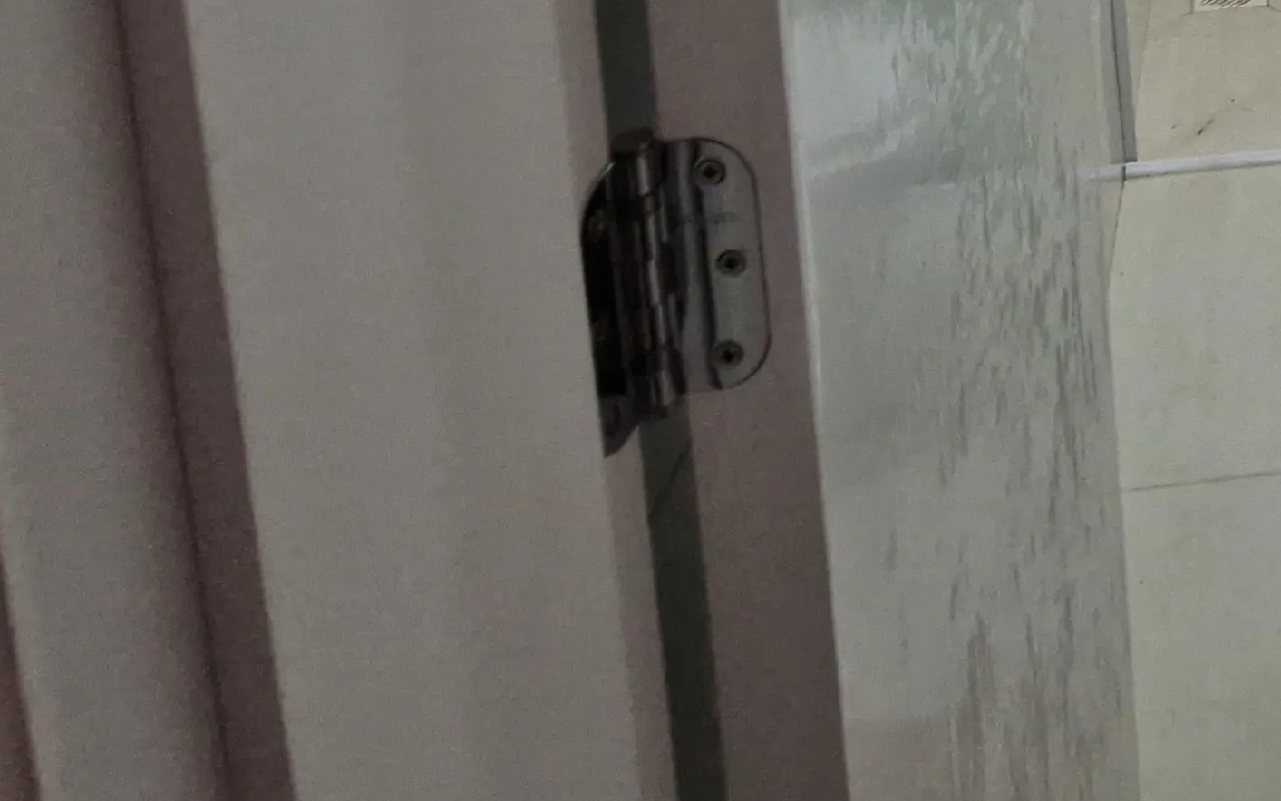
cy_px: -517
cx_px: 1363
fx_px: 1361
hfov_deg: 41.6
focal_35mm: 39
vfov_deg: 23.3
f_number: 2.2
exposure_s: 1/60
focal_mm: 1.74
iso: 320
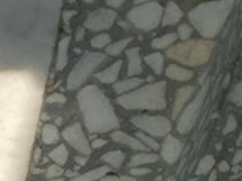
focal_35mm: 134
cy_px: 437
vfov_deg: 9.7
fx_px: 936
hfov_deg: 11.9
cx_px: -337
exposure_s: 1/3040
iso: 32
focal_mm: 4.25
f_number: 1.8
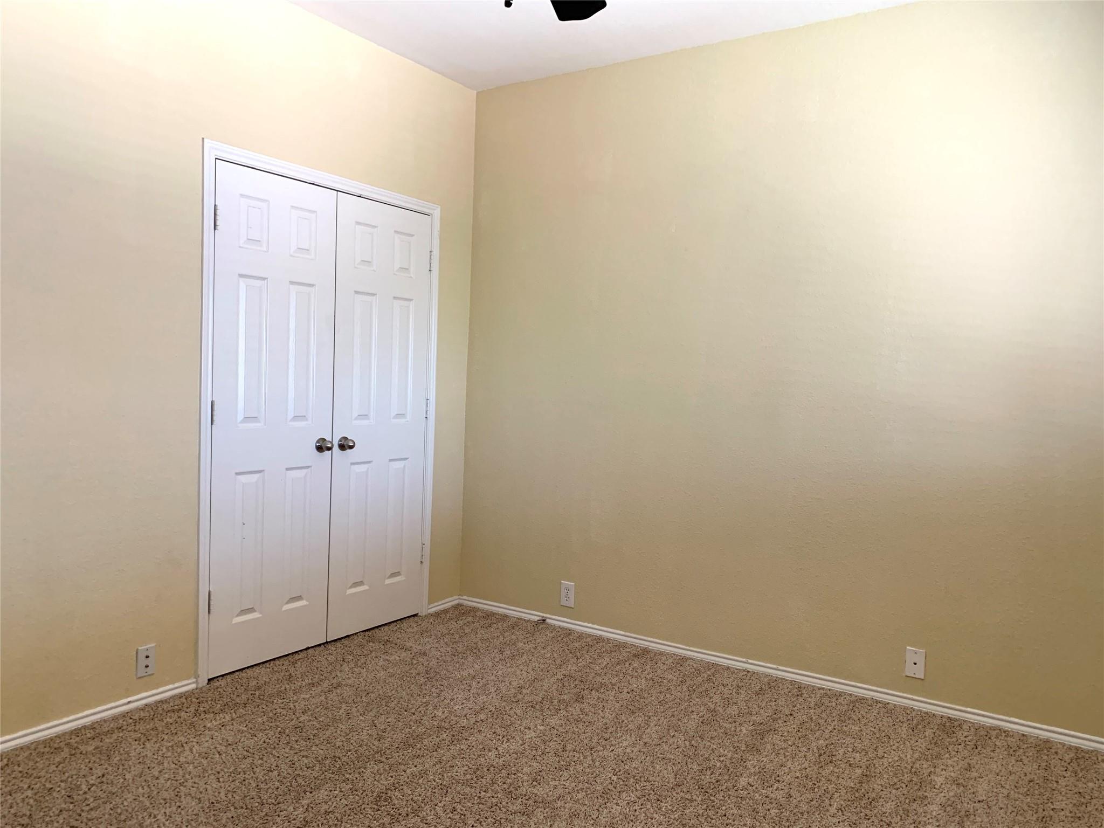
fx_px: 829
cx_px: 552
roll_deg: -1.5
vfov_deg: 53.1
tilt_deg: -3.4
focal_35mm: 26
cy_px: 414
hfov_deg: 67.3
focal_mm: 4.25
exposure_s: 1/43
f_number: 1.8
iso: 400
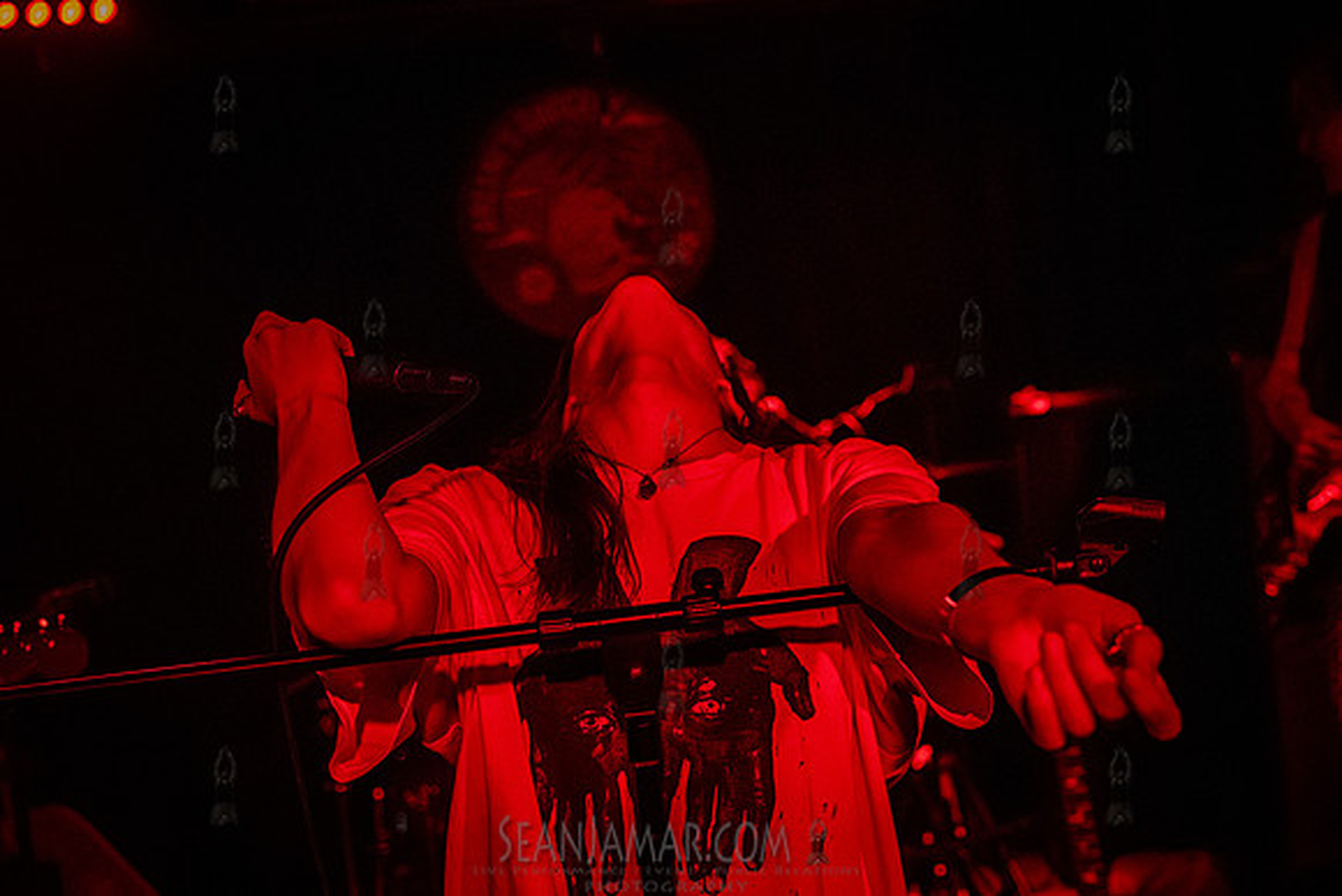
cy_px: 433
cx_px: 814
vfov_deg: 27.4
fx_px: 1836
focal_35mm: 49
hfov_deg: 40.0
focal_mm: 39
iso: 16000
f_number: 3.2
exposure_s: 1/320
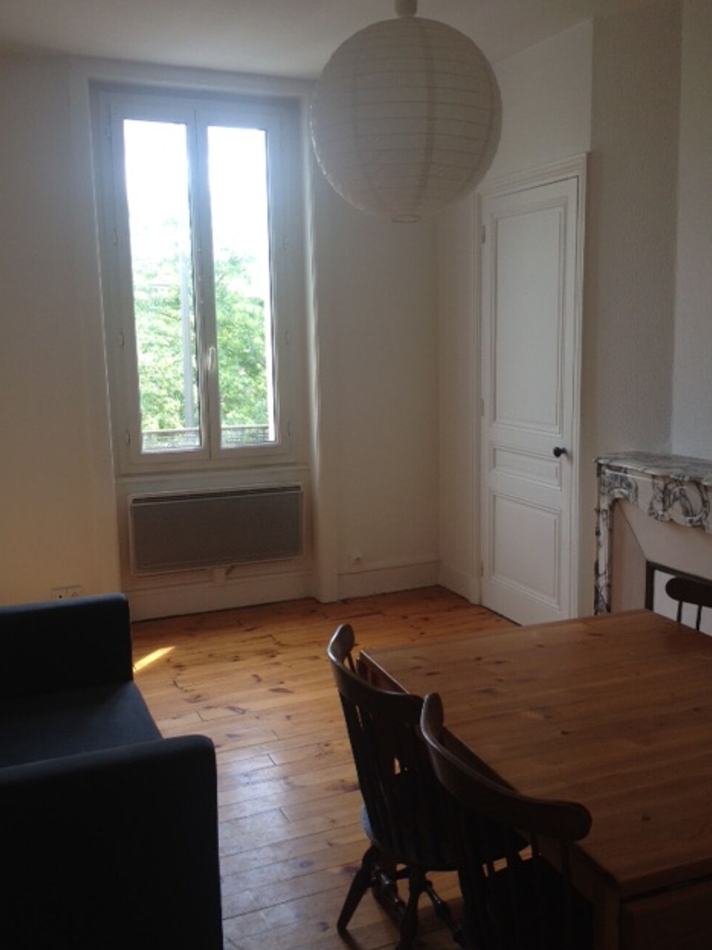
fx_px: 987
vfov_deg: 51.4
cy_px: 480
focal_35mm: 36
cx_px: 357
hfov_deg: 39.7
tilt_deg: -6.6
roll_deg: +0.6
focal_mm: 4.28
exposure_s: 1/120
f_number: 2.4
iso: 64
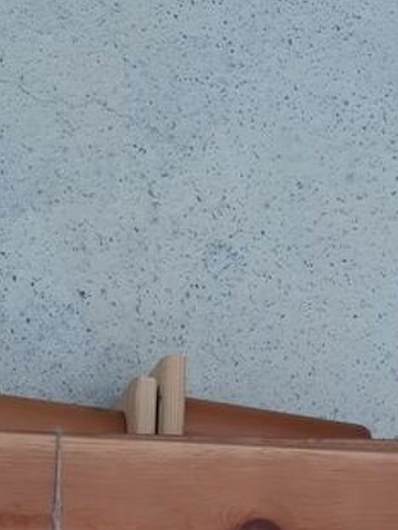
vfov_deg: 19.7
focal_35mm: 84
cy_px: 827
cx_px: 162
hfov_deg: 17.6
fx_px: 1287
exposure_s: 1/100
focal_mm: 3.92
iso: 64
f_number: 1.7
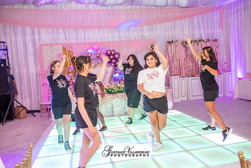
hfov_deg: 60.3
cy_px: 84
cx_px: 126
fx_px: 216
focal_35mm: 31
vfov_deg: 42.3
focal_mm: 31
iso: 1250
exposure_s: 1/60
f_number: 4
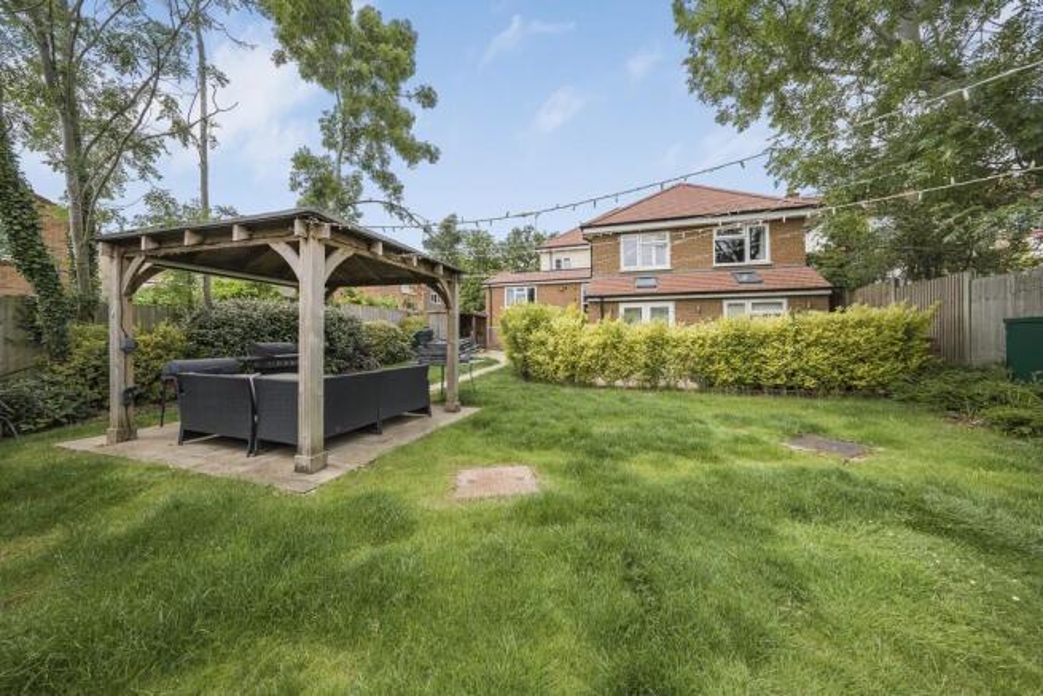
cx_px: 522
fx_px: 348
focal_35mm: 12
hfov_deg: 112.6
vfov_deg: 90.0
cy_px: 348
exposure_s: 1/320
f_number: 9
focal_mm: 12
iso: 320
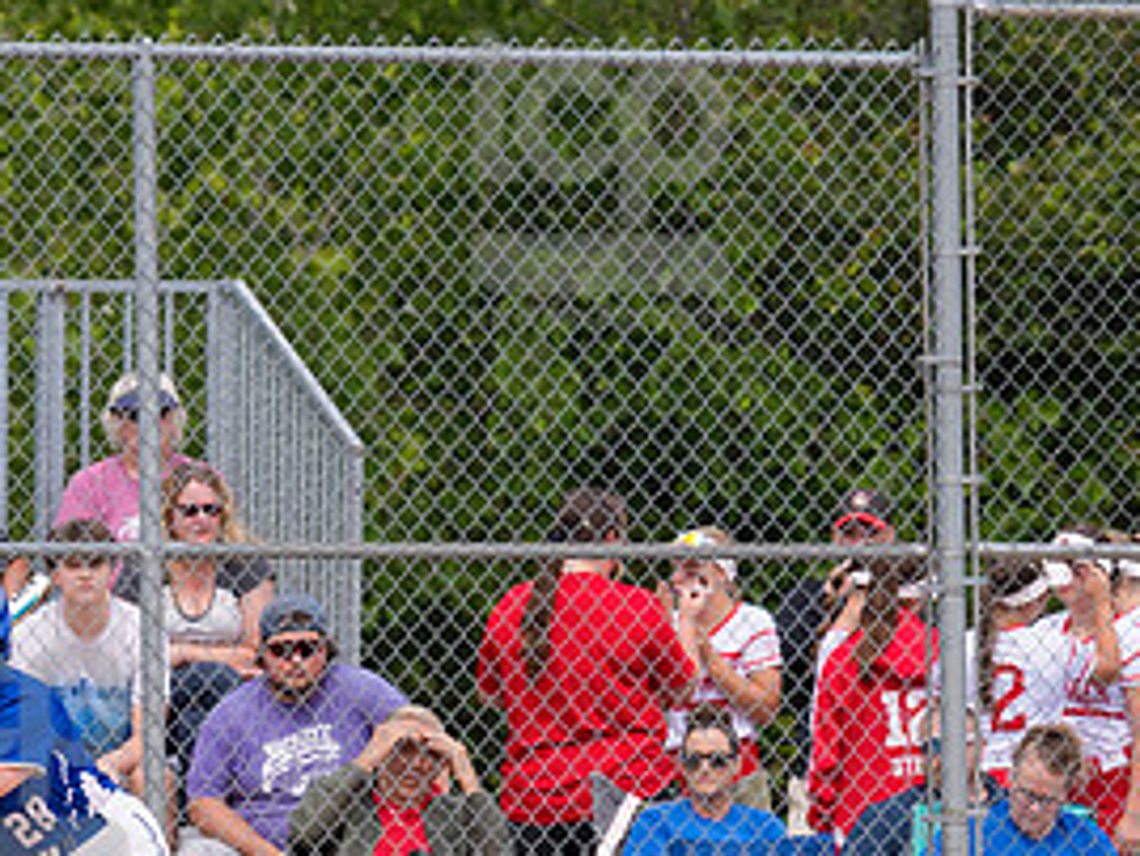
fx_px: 20460
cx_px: 0
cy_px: 763
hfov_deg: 3.2
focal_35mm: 621
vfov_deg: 2.4
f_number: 5.6
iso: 320
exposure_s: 1/1600
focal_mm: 200
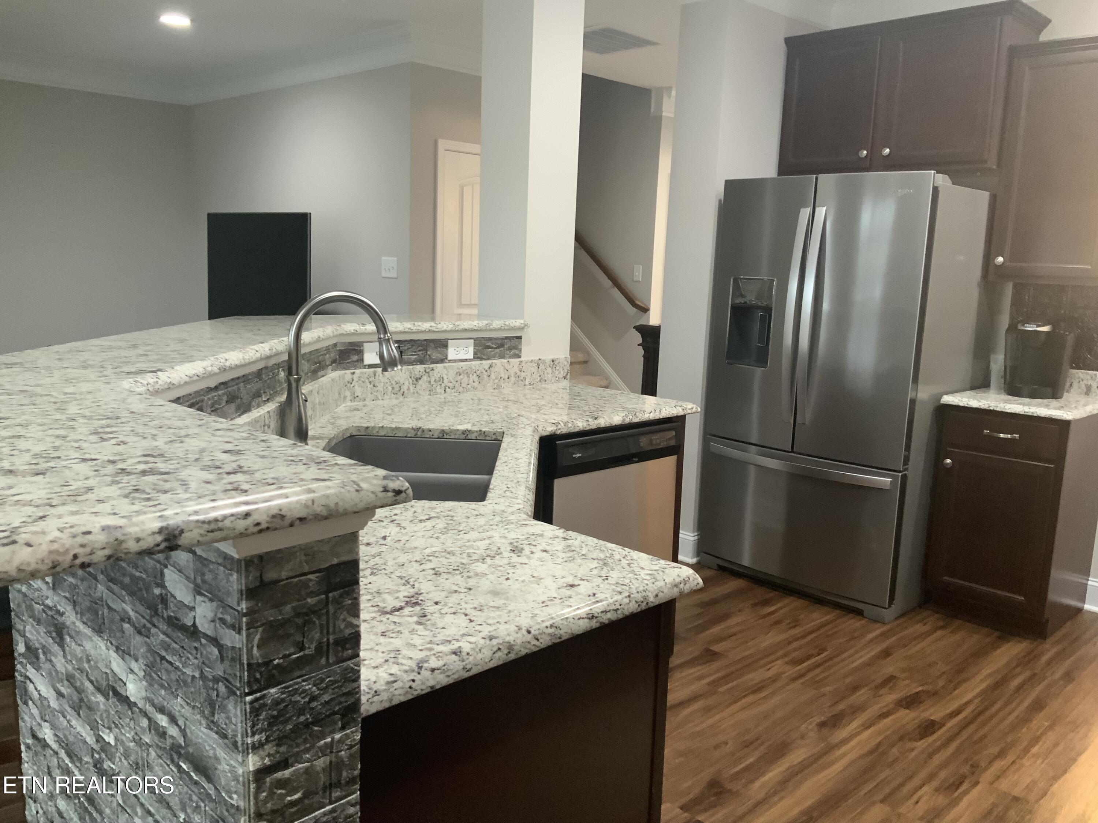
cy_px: 412
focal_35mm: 29
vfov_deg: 48.2
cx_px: 549
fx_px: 920
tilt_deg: -8.0
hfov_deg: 61.7
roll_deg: -1.8
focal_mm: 3
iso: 200
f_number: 1.8
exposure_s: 1/40
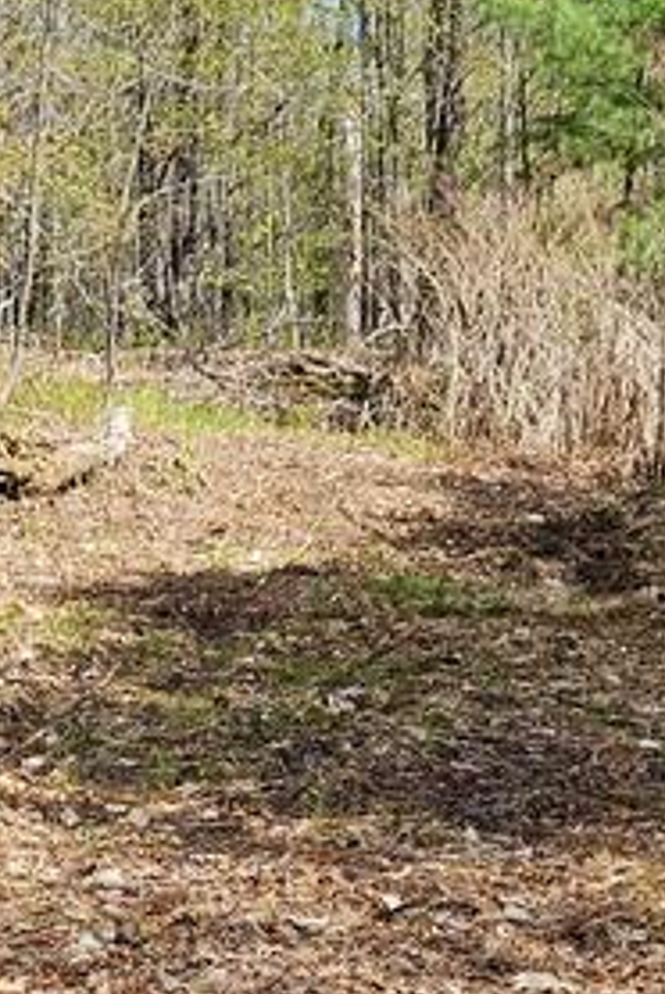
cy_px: 862
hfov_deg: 15.5
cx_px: 193
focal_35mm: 88
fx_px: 2432
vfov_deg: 22.6
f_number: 1.8
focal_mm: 5.4
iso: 25
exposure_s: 1/890
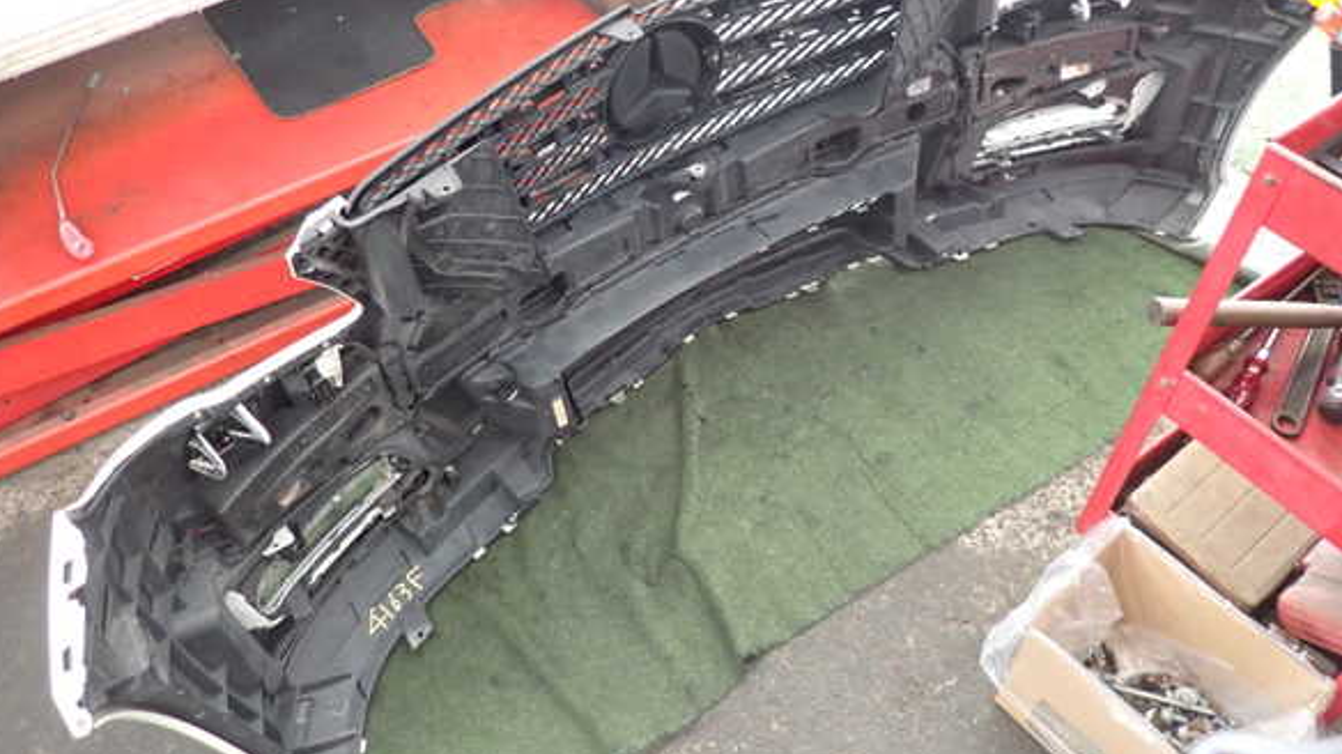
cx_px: 673
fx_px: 996
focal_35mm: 28
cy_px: 347
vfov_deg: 41.4
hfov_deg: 67.9
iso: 640
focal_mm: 4.5
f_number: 2
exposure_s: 1/30
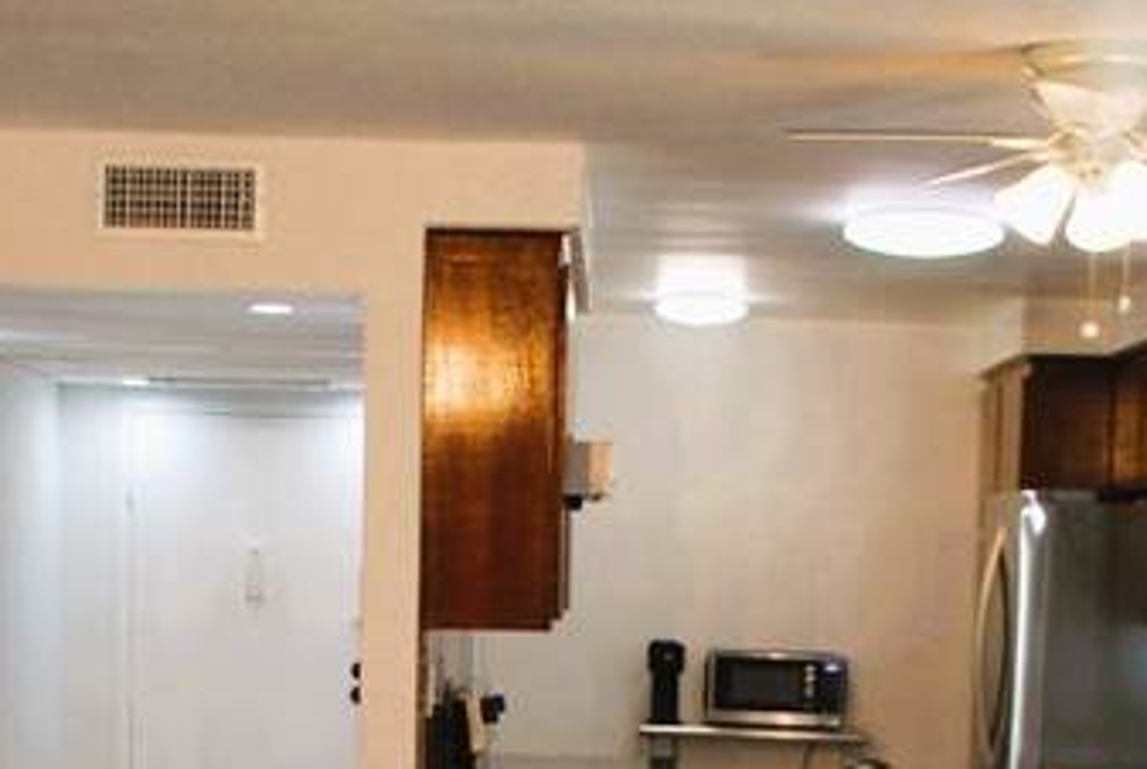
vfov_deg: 16.0
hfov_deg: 24.7
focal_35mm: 82
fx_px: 2617
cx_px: 558
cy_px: 931
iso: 200
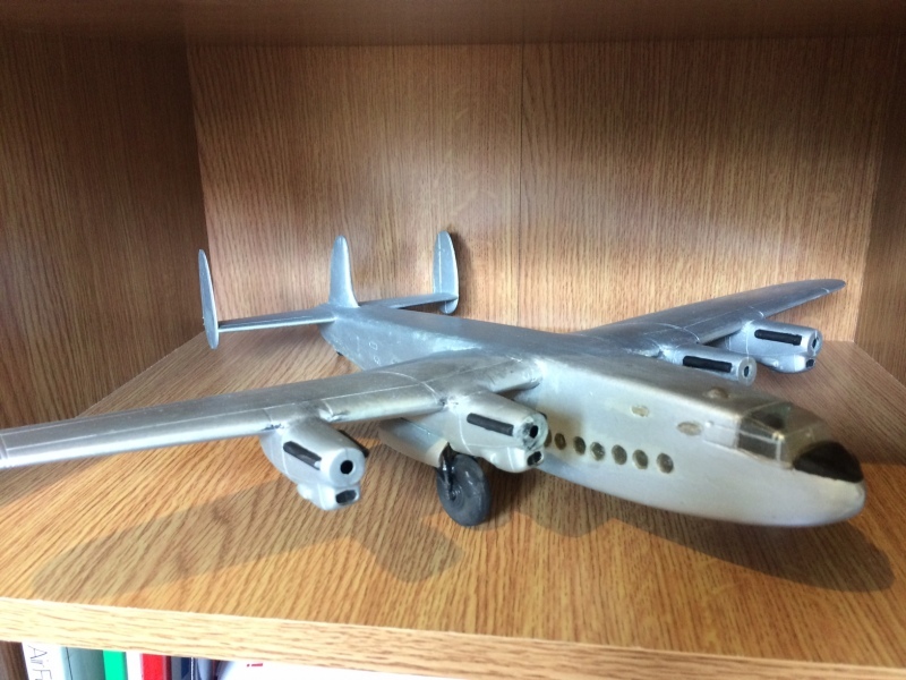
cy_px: 340
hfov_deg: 61.7
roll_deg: -0.8
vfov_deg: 48.2
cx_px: 453
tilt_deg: -19.2
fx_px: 759
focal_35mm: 29
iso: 200
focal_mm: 4.15
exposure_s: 1/33
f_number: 2.2
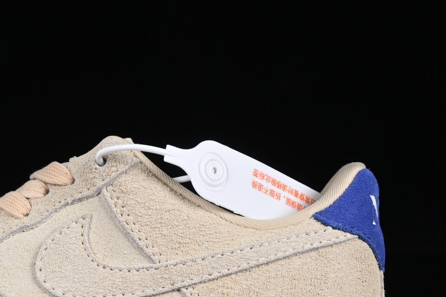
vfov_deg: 8.9
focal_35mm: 154
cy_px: 263
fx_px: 1908
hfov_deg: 13.2
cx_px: 50
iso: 160
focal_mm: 50
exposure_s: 1/80
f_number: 8
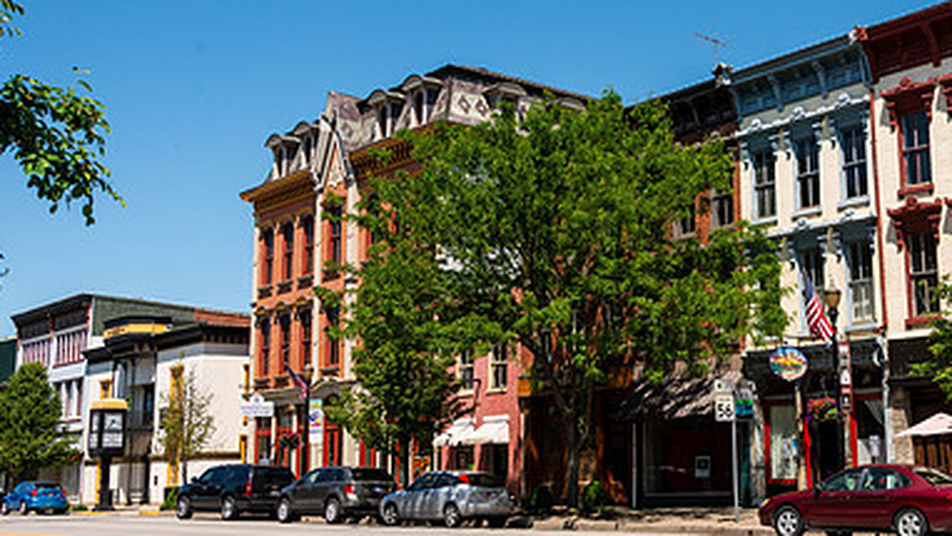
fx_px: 1288
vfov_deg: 23.5
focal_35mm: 51
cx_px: 681
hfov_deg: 39.8
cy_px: 233
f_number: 10
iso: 100
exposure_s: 1/200
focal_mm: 32
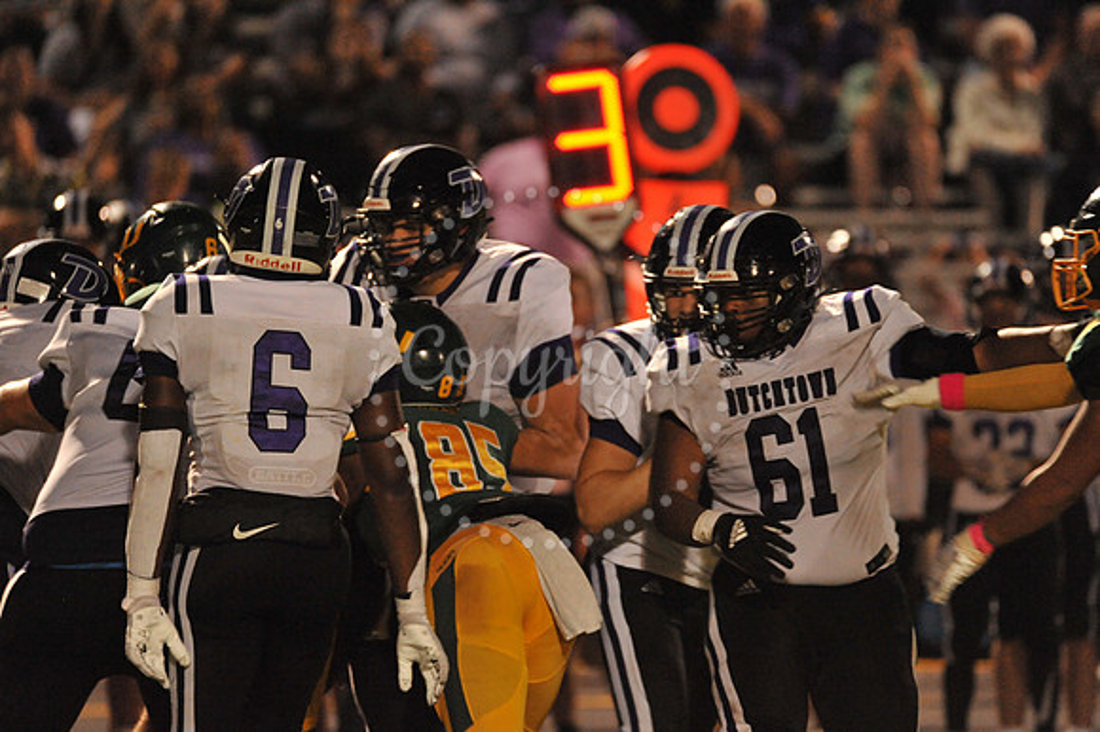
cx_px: 550
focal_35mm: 600
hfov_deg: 3.4
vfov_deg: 2.3
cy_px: 366
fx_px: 18322
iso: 6400
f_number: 6.3
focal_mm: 600
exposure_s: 1/200
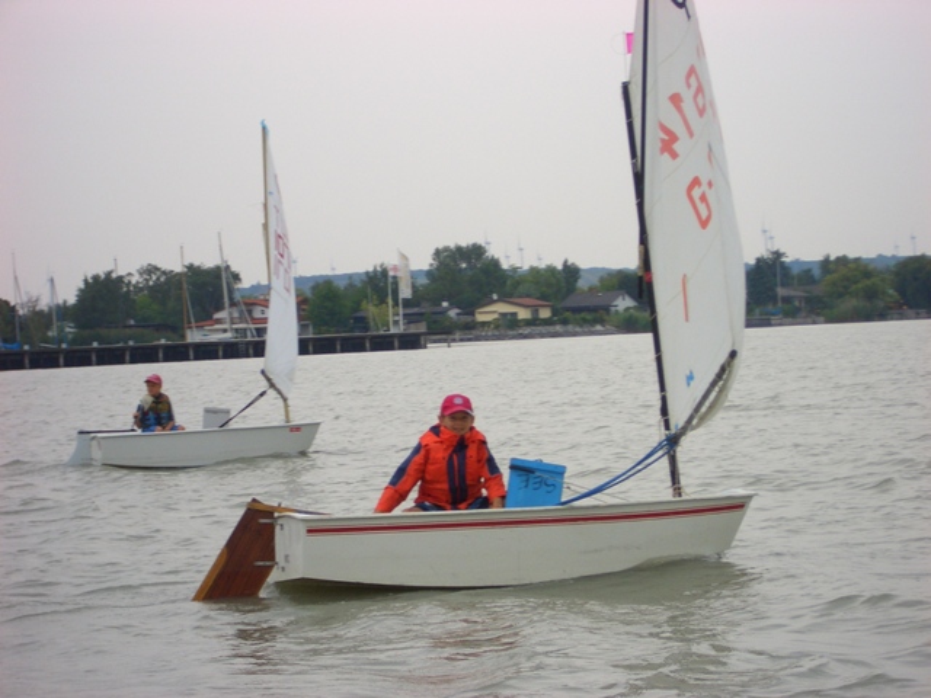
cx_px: 466
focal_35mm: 105
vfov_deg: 14.1
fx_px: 2824
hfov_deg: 18.7
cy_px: 349
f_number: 4.8
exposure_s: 1/160
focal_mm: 17.4
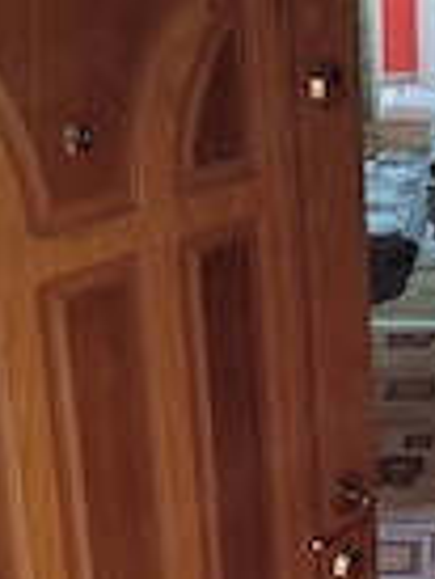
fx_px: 1121
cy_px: 199
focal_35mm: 67
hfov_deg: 21.3
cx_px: 422
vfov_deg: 28.8
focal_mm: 6.19
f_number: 1.65
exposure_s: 1/20
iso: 1250
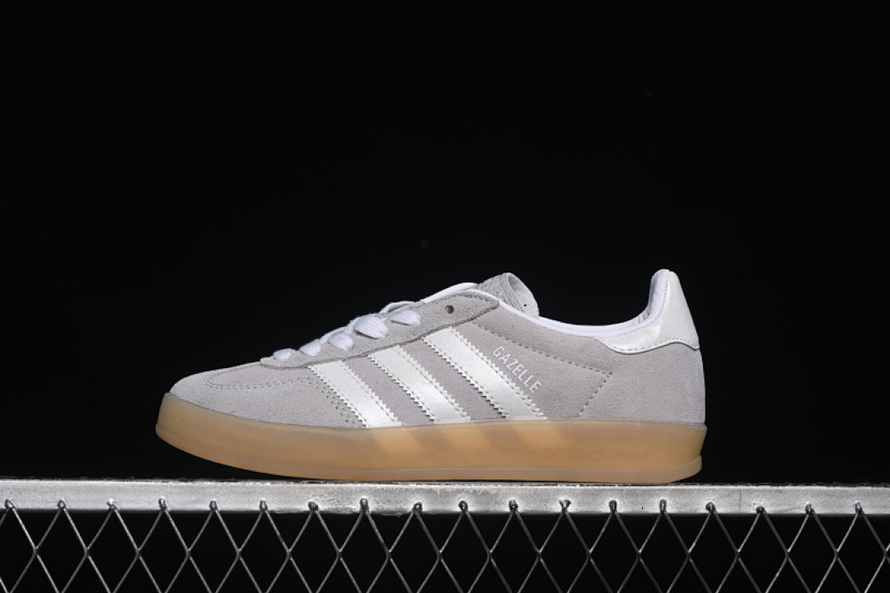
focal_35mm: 75
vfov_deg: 18.2
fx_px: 1854
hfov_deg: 27.0
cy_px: 296
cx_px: 445
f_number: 7.1
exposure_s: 1/60
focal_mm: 50
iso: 160
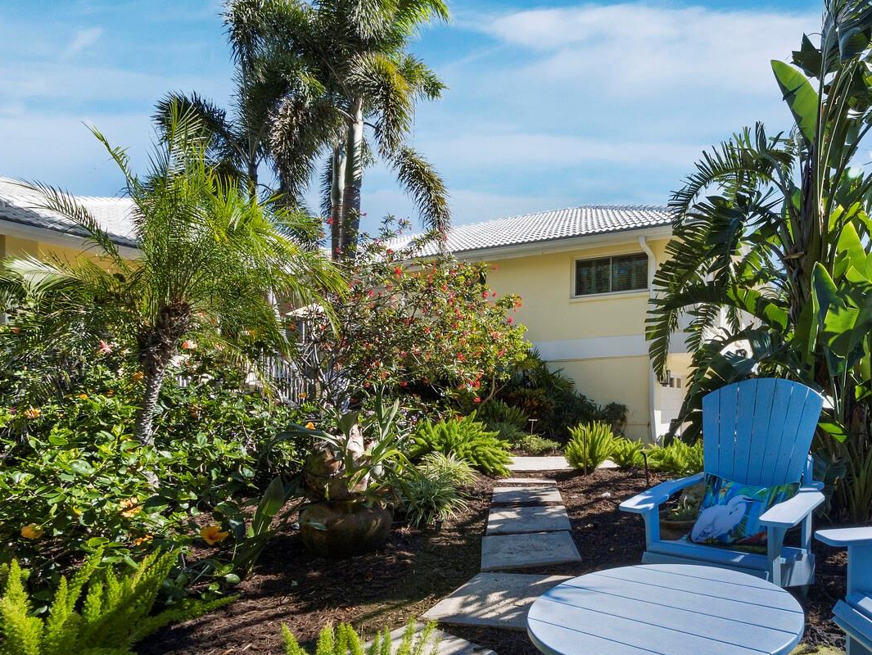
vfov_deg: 62.8
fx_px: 529
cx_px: 607
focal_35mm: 21
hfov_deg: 75.5
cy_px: 398
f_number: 11
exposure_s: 1/250
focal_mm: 7
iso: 400
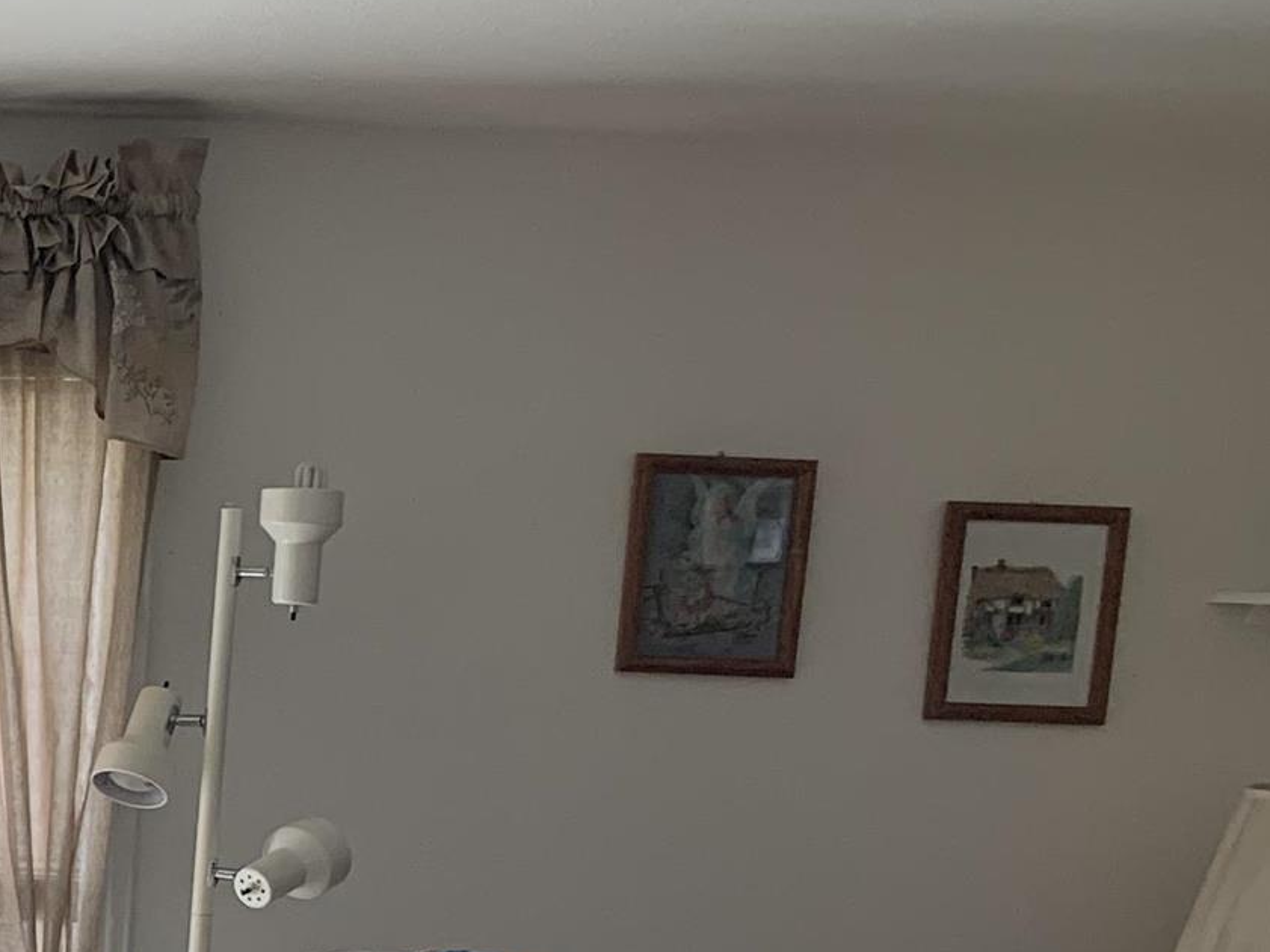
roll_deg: -0.7
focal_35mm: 95
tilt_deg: -7.1
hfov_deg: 17.4
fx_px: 3486
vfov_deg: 15.4
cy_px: 872
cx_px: -897
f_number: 1.8
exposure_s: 1/121
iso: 80
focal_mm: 4.25
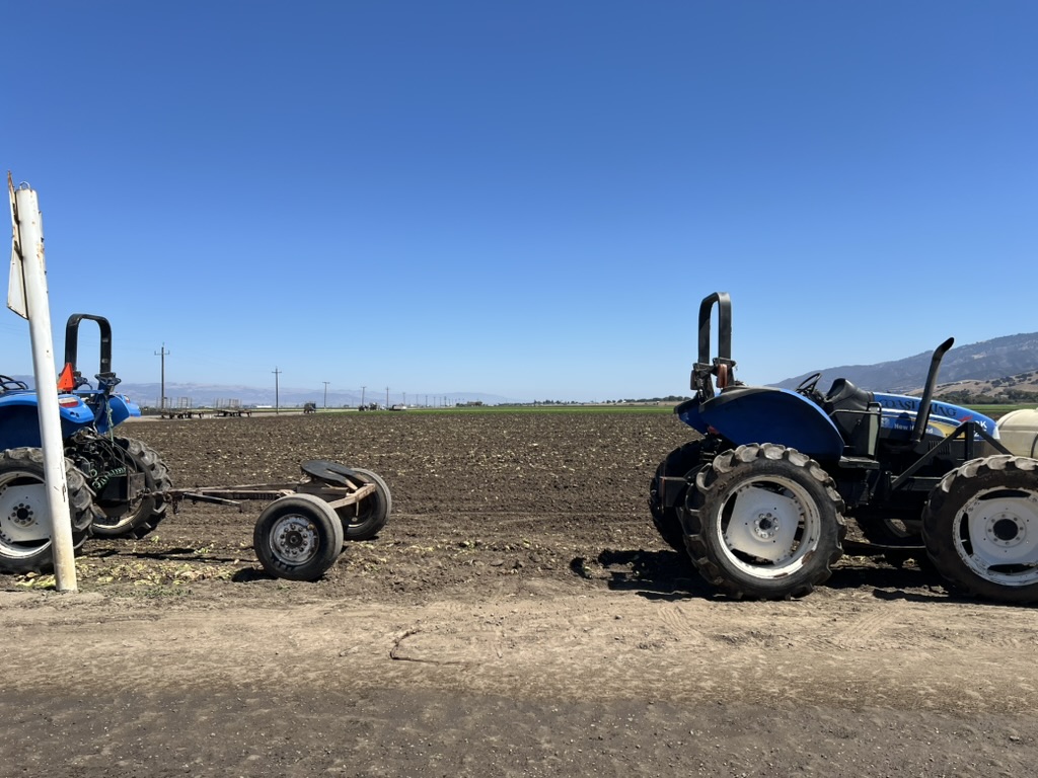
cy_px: 389
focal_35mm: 26
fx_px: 780
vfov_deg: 53.1
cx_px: 519
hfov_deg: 67.3
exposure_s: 1/4630
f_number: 1.5
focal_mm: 5.7
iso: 50
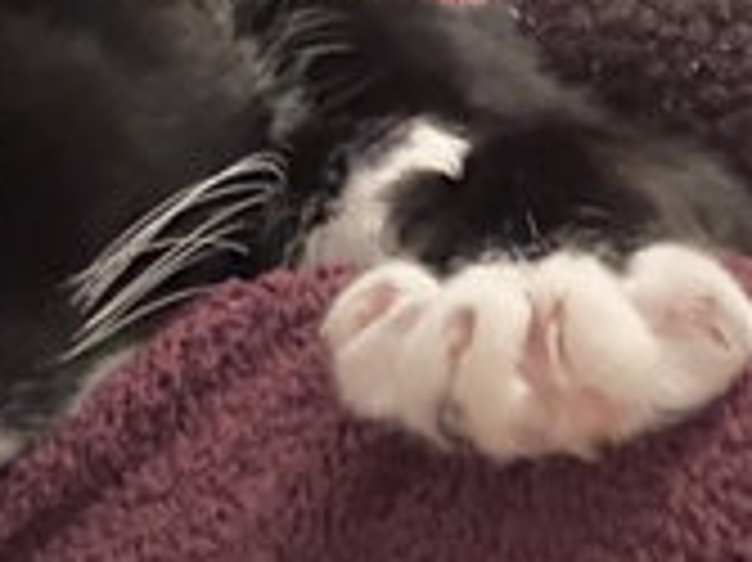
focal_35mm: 69
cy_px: 92
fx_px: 1498
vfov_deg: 21.0
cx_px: 410
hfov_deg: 28.2
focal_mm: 2.69
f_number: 1.9
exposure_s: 1/15
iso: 640
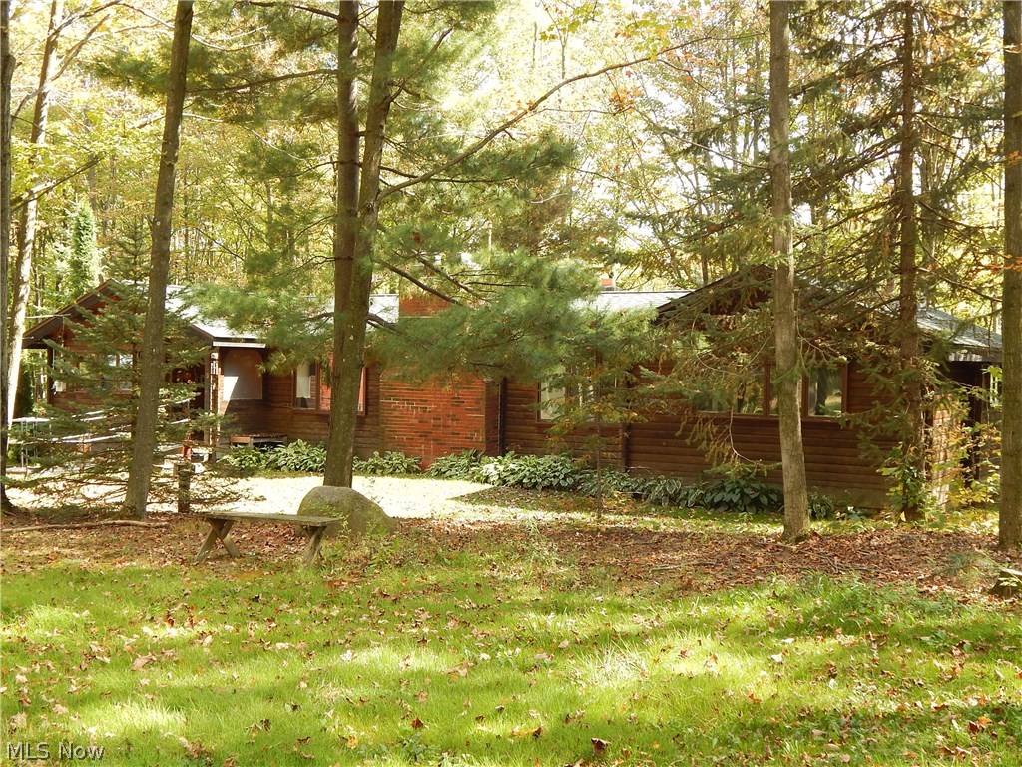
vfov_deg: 33.6
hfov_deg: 43.9
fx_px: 1270
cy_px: 384
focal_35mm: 43
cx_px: 511
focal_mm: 7.7
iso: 125
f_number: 3.6
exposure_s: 1/100
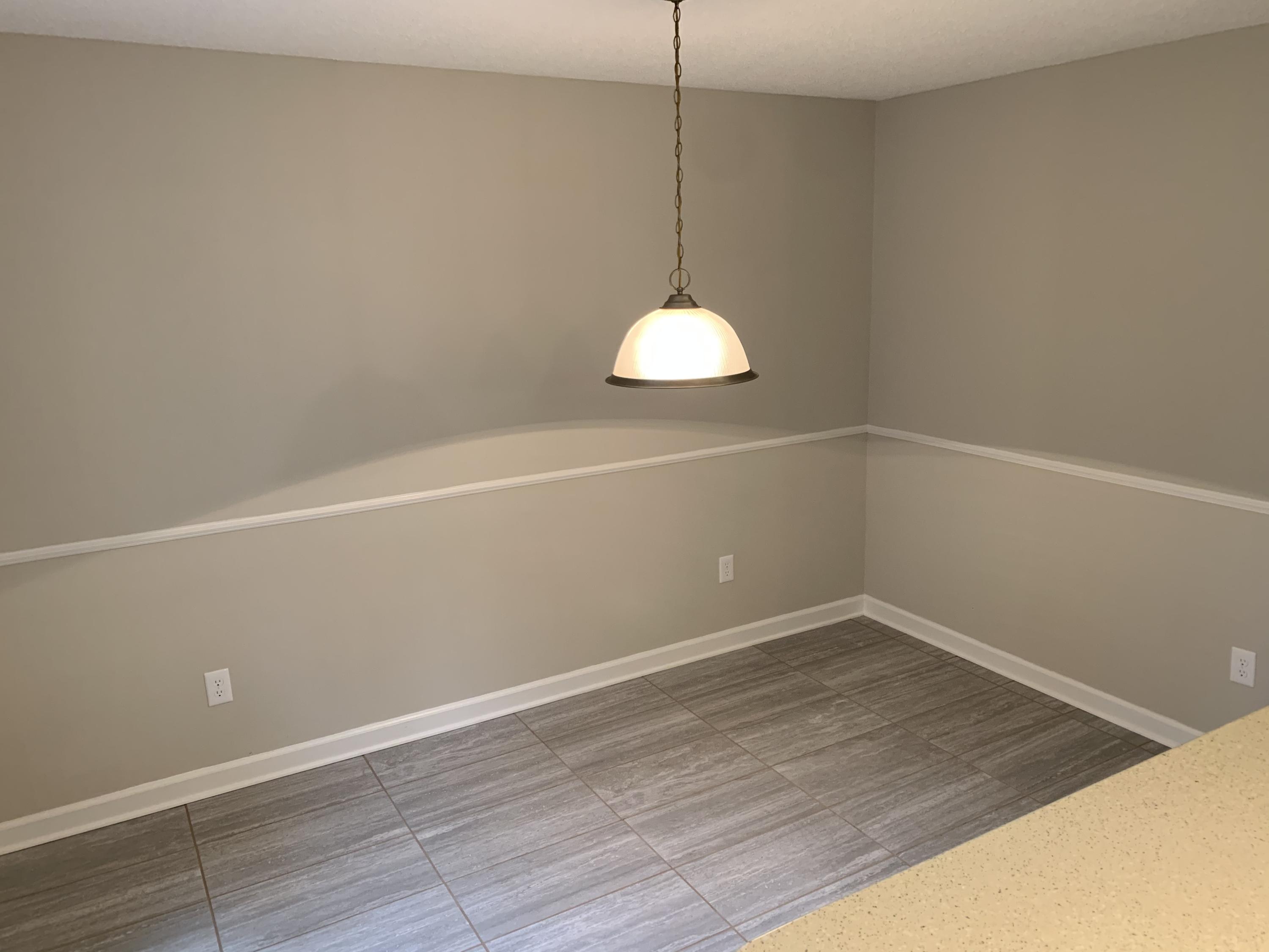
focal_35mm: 26
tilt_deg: -13.0
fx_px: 953
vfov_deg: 53.1
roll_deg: +1.6
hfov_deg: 67.3
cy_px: 476
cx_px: 634
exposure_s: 1/60
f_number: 1.8
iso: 160
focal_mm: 4.25
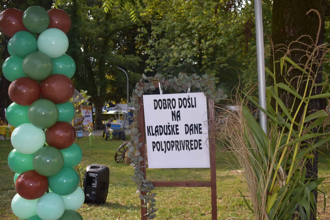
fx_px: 344
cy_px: 110
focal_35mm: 38
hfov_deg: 51.3
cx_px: 165
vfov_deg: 35.5
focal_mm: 25
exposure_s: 1/160
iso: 100
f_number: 4
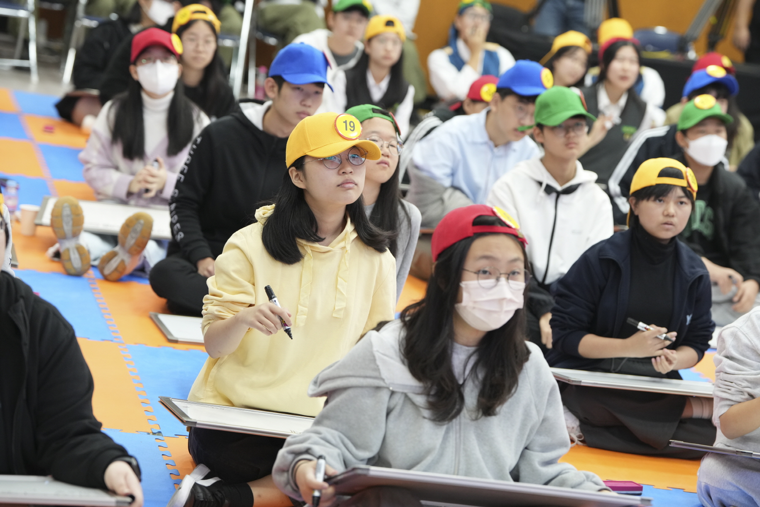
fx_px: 2343
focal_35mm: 111
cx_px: 380
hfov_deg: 18.4
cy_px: 254
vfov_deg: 12.3
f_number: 4
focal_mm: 111
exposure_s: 1/160
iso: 2000
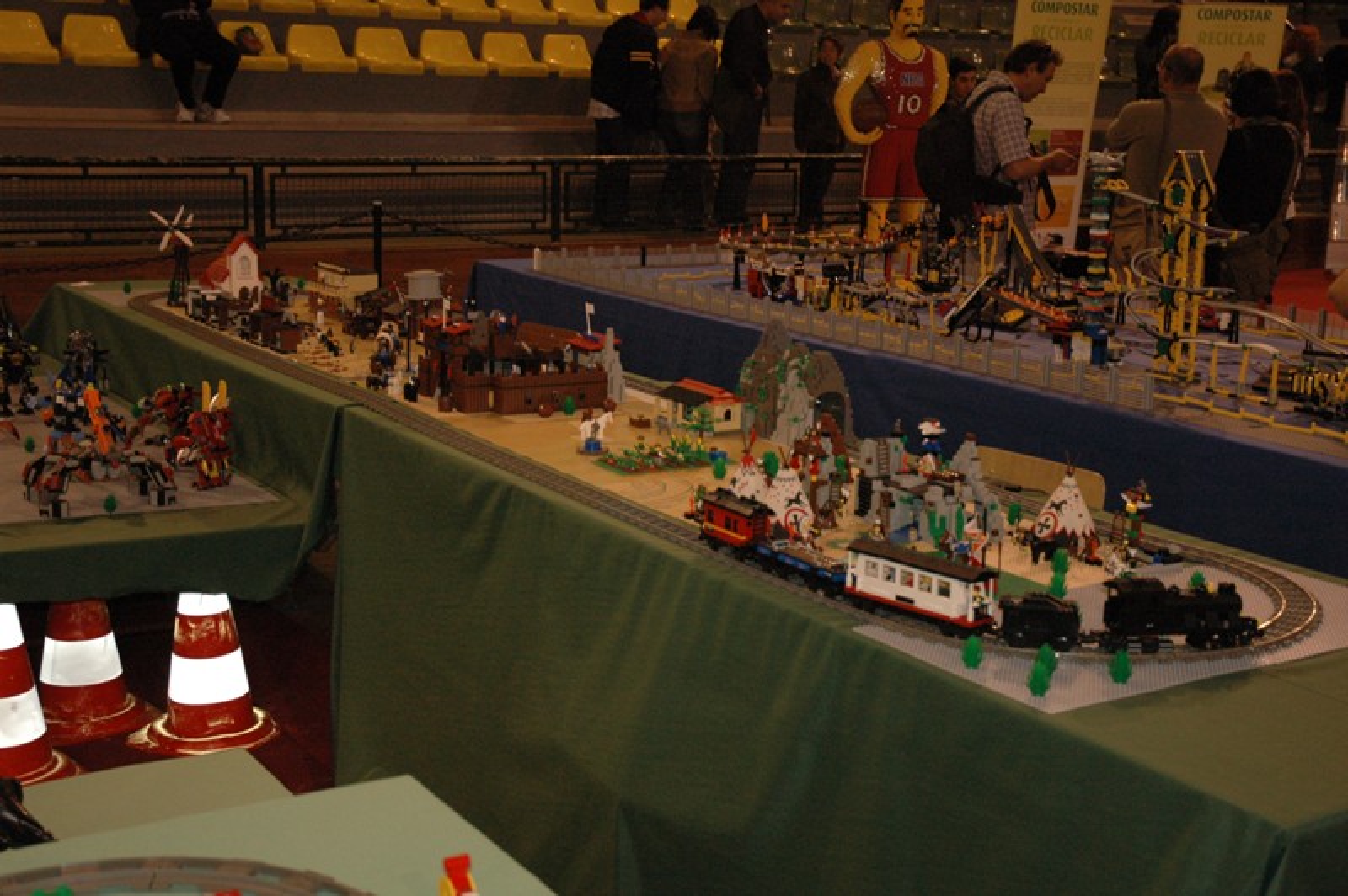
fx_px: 1908
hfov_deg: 38.9
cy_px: 448
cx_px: 674
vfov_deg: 26.4
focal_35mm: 51
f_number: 4.2
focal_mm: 34
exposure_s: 1/60
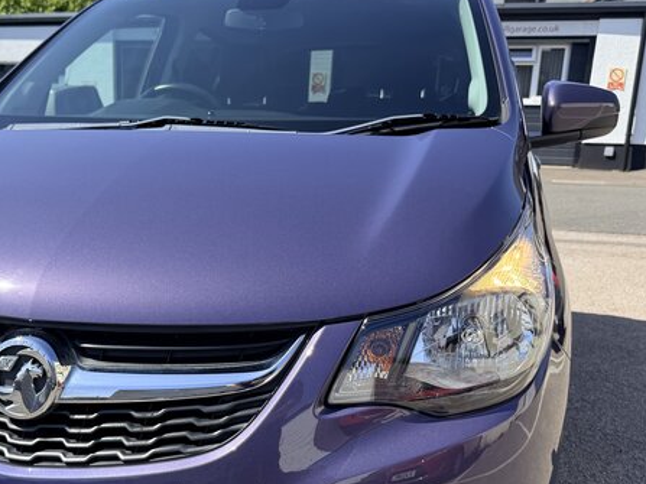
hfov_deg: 43.2
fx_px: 802
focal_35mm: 43
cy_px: 344
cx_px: 208
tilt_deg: -16.3
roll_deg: -1.5
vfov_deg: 33.1
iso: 100
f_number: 1.78
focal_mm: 6.76
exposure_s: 1/3584
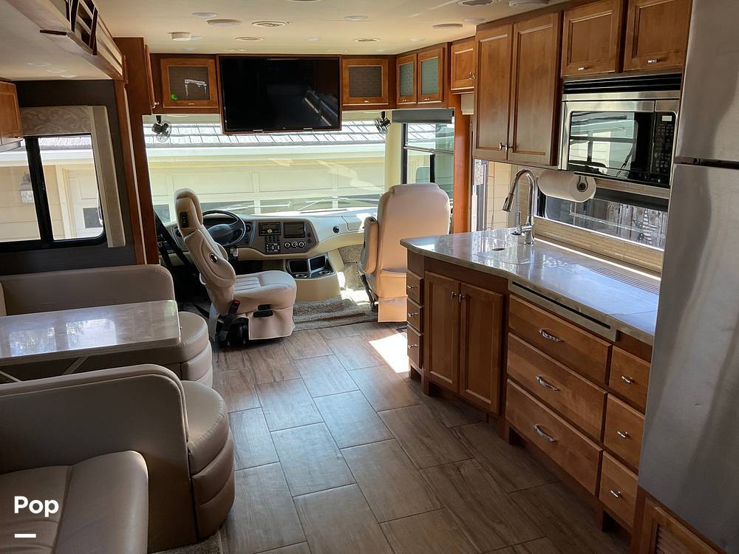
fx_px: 619
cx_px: 370
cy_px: 277
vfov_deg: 48.2
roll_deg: +0.7
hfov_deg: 61.7
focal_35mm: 29
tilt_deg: -14.4
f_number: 1.8
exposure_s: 1/120
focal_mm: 3
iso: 40
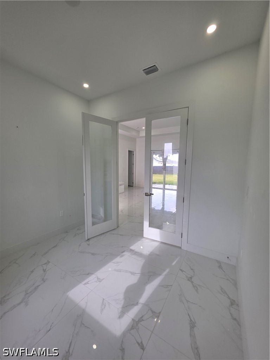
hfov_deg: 89.9
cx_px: 135
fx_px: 135
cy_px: 180
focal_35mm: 13
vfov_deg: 106.2
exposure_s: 1/120
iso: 40
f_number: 1.9
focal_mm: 2.2
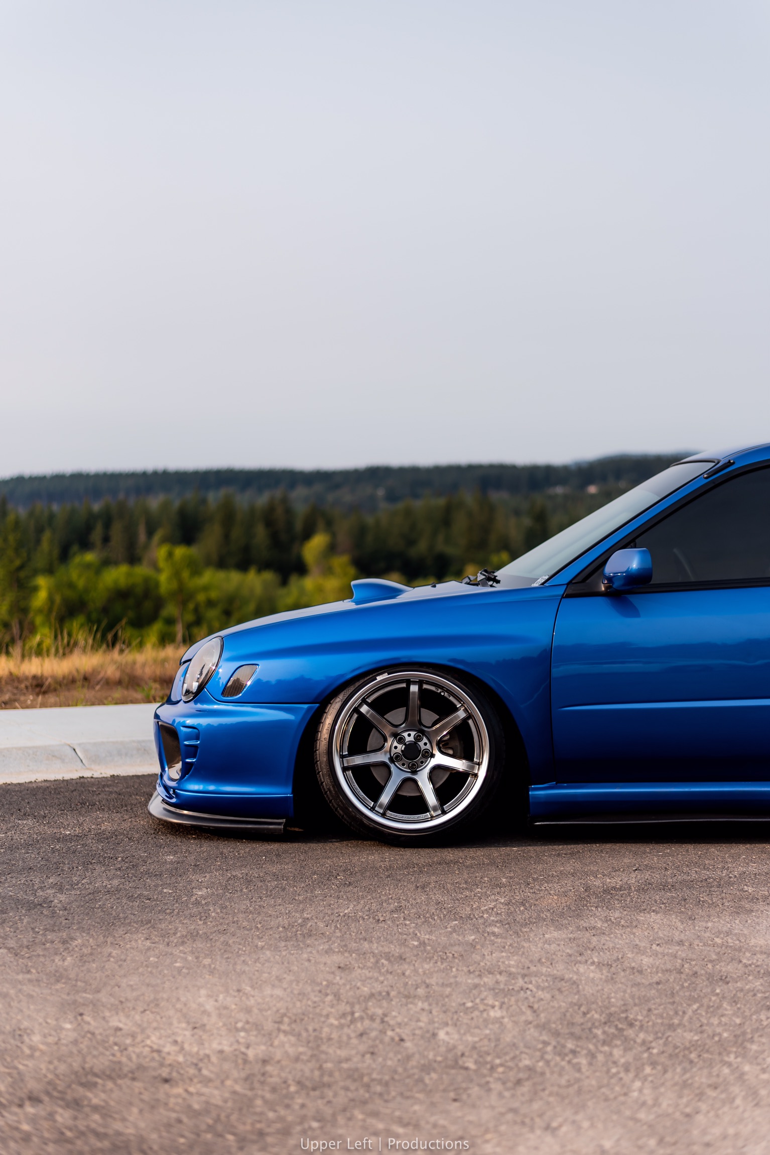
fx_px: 1604
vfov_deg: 39.6
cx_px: 385
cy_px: 578
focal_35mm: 50
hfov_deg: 27.0
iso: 100
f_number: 1.8
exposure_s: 1/3200
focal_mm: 50
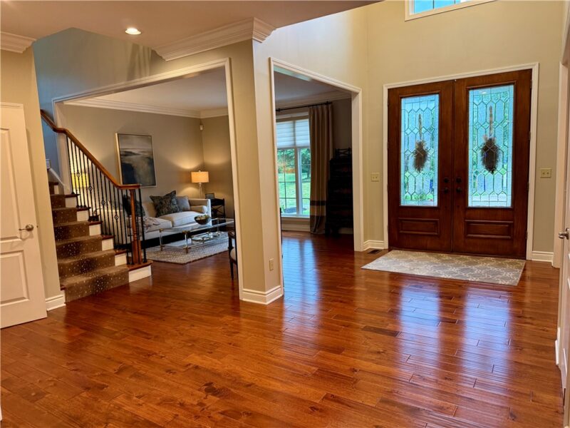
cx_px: 285
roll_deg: +2.7
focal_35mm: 24
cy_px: 214
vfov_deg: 56.8
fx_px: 395
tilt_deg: -7.8
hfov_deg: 71.6
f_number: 1.78
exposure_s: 1/60
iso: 200
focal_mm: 6.76
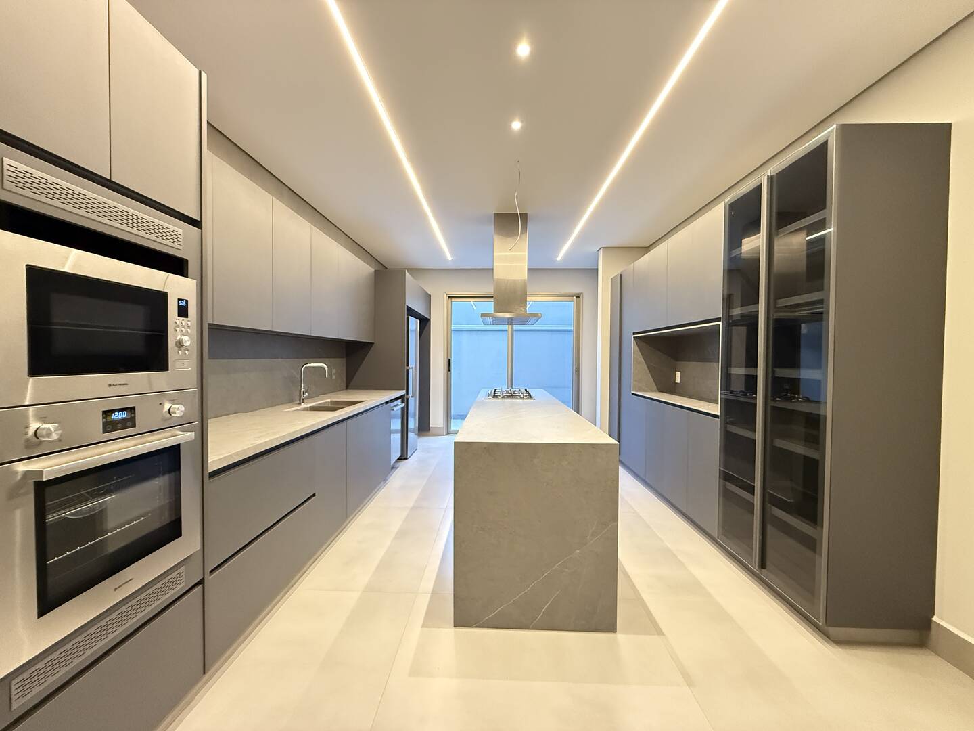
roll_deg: -0.6
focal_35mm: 14
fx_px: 394
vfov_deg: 85.7
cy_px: 366
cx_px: 487
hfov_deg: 102.1
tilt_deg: -0.8
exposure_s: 1/60
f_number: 2.2
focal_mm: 2.22
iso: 800
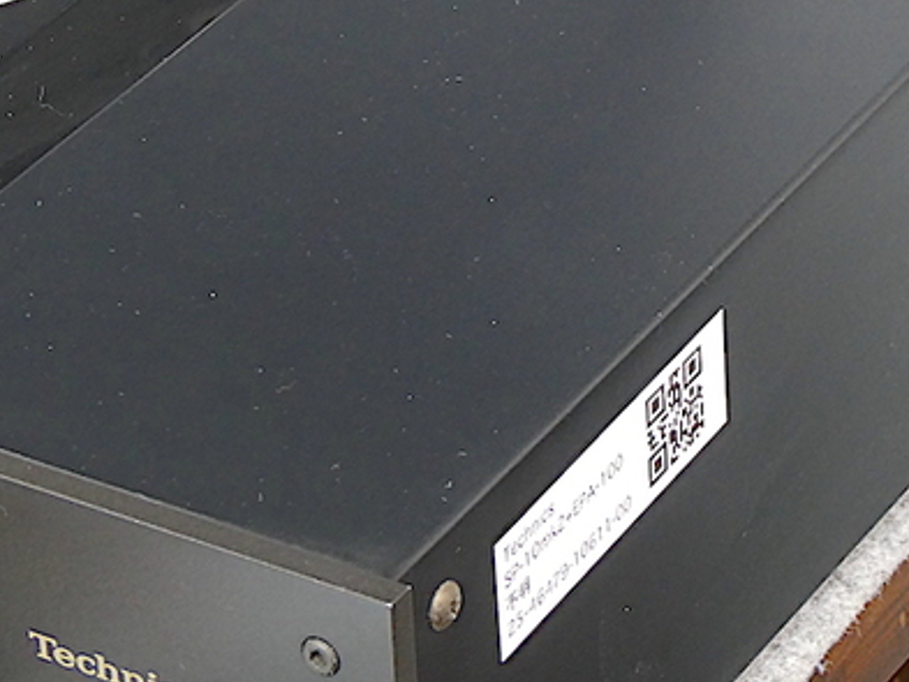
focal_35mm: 193
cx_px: 599
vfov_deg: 7.7
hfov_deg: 10.2
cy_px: 273
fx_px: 5070
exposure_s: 1/6
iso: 200
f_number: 4.7
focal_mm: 14.1
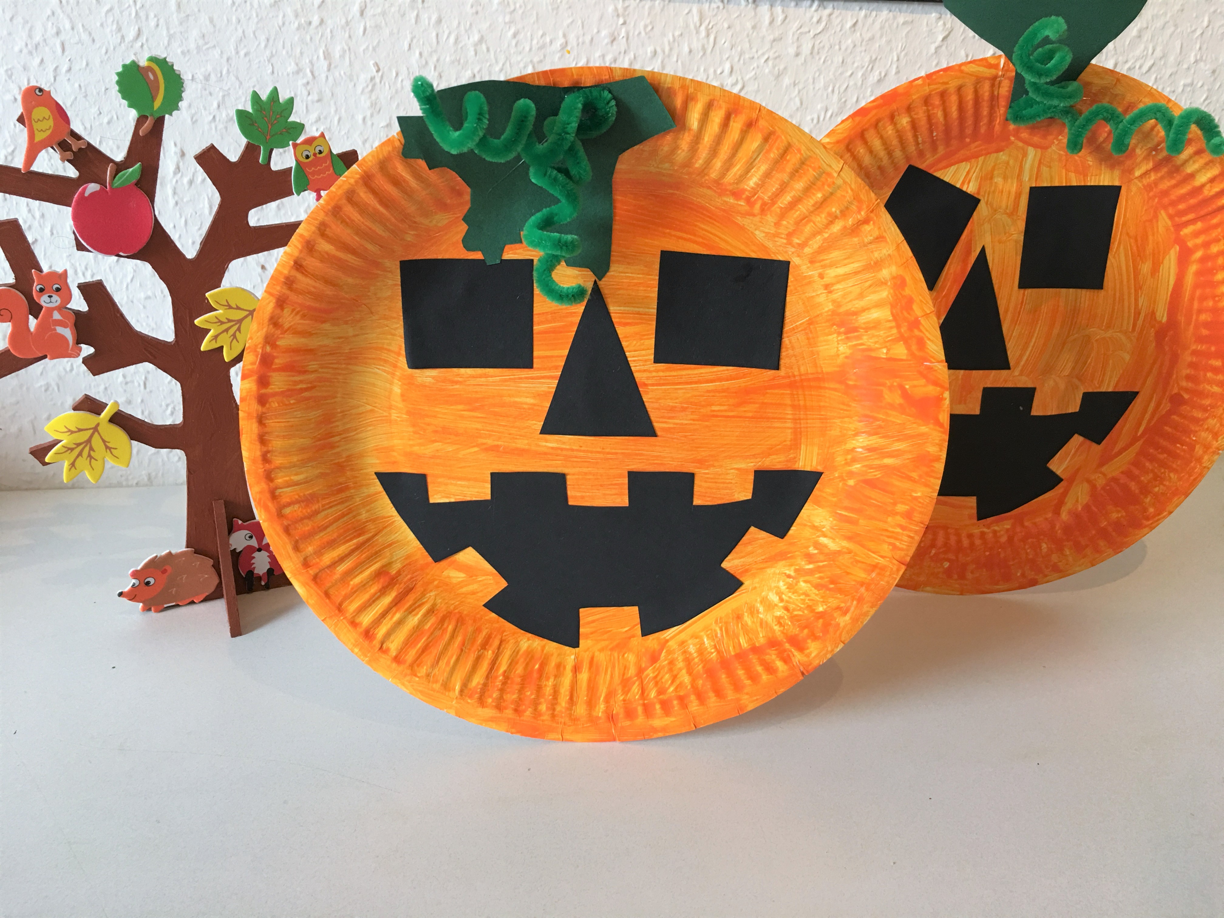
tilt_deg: -23.5
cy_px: 459
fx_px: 1025
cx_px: 612
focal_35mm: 29
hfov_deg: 61.7
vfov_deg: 48.2
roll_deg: -1.1
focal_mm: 4.15
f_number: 2.2
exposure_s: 1/33
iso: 64
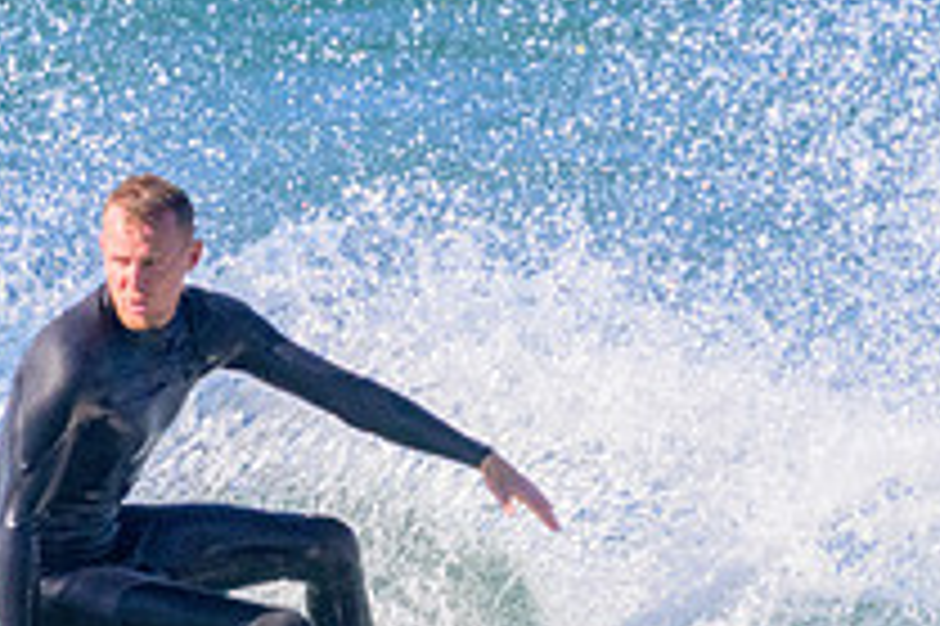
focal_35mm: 3050
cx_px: 230
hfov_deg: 0.7
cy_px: 435
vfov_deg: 0.5
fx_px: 79574
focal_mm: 800
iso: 2200
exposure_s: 1/2000
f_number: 11
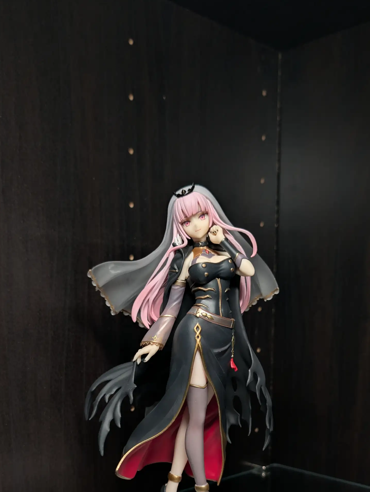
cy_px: 375
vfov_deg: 45.0
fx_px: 569
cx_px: 181
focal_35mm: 40
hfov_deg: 36.0
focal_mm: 6.9
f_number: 1.68
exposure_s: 1/17.3
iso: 47
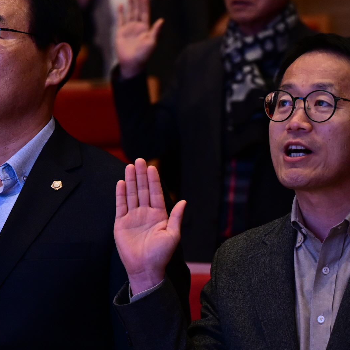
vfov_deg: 6.0
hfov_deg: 5.9
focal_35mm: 293
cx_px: -232
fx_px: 3352
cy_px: 130
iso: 1250
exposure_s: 1/200
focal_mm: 91
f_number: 4
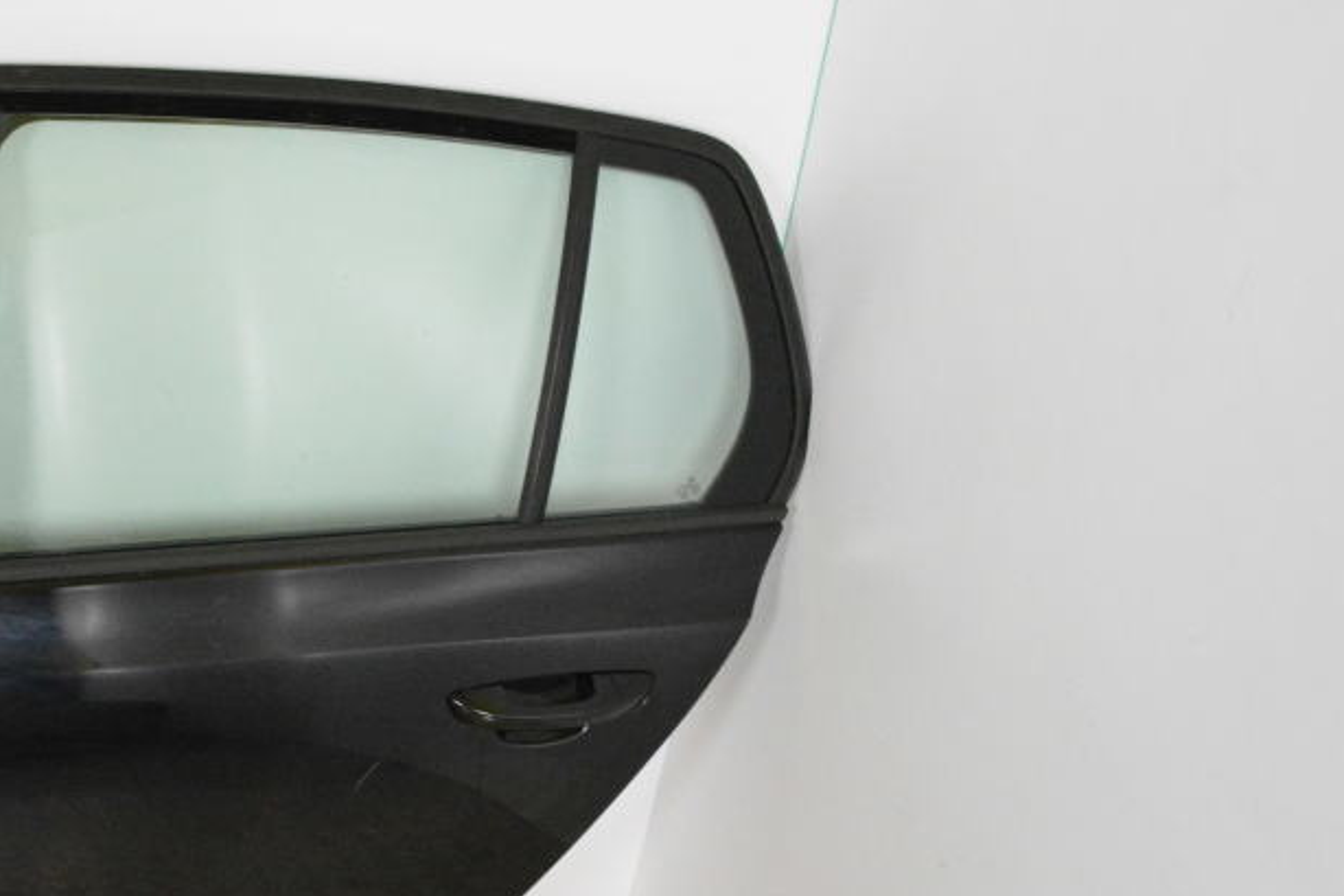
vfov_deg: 26.8
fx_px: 1866
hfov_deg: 38.0
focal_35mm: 50
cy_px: 616
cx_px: 243
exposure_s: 1/160
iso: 6400
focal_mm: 20
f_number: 6.3
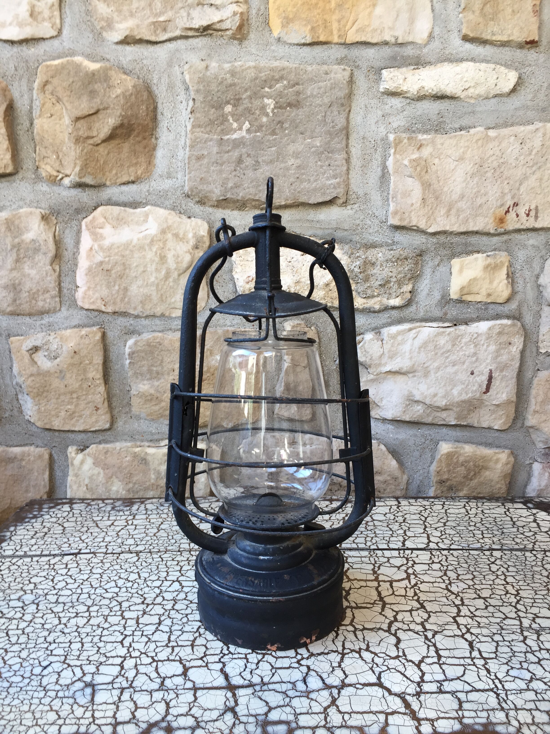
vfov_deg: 61.7
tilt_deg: -10.7
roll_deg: +0.9
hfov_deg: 48.2
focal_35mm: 29
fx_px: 614
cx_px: 275
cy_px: 367
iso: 40
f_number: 2.2
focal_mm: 4.15
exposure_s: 1/50
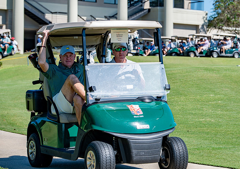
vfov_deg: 9.1
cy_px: 56
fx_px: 1065
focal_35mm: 157
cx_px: 170
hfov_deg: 12.8
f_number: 5
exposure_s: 1/640
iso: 125
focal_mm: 112
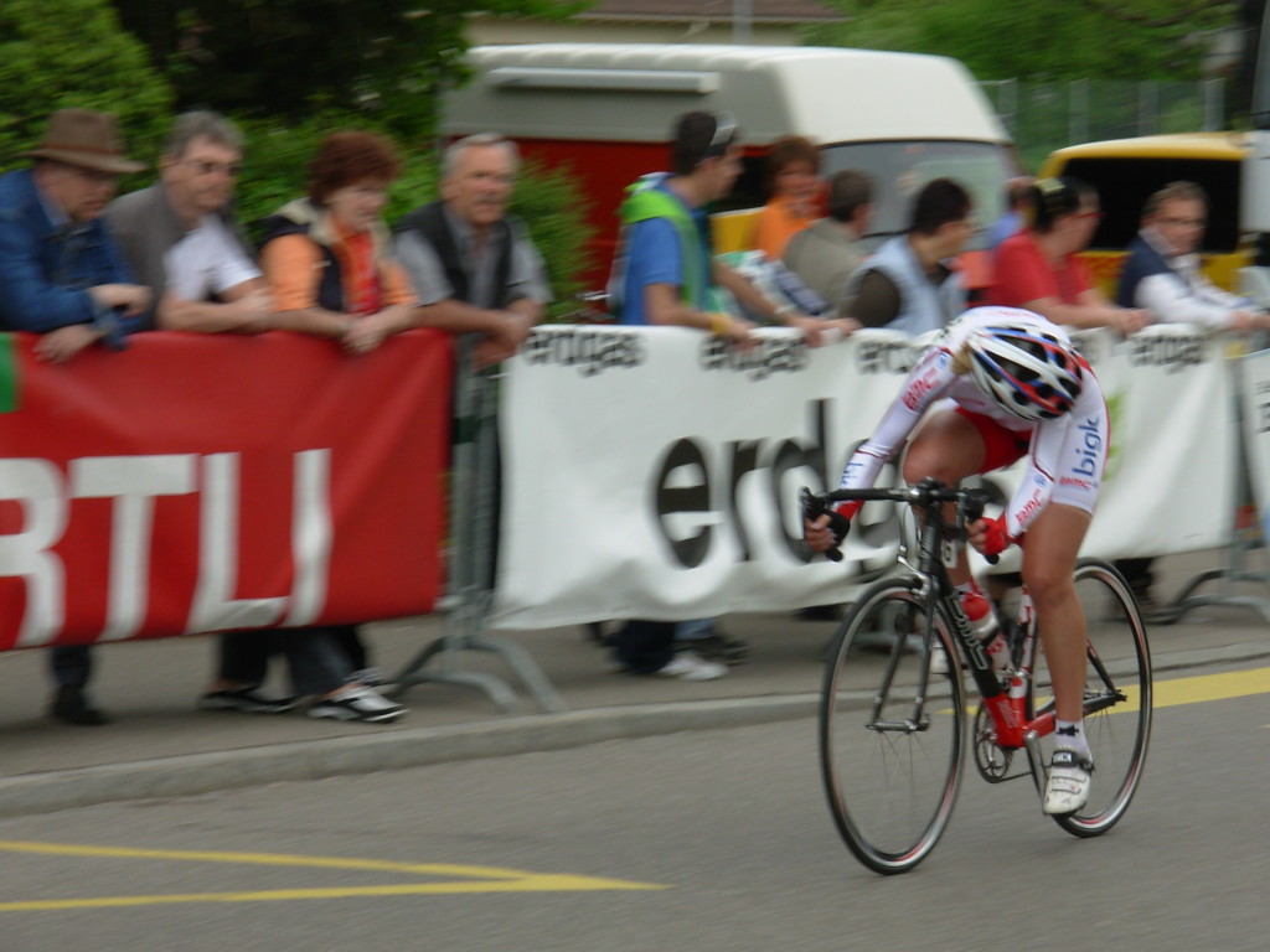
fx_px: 5613
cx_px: 635
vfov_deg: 9.7
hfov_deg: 12.9
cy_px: 476
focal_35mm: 153
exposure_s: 1/90.5
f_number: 7.9
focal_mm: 25.3
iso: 51
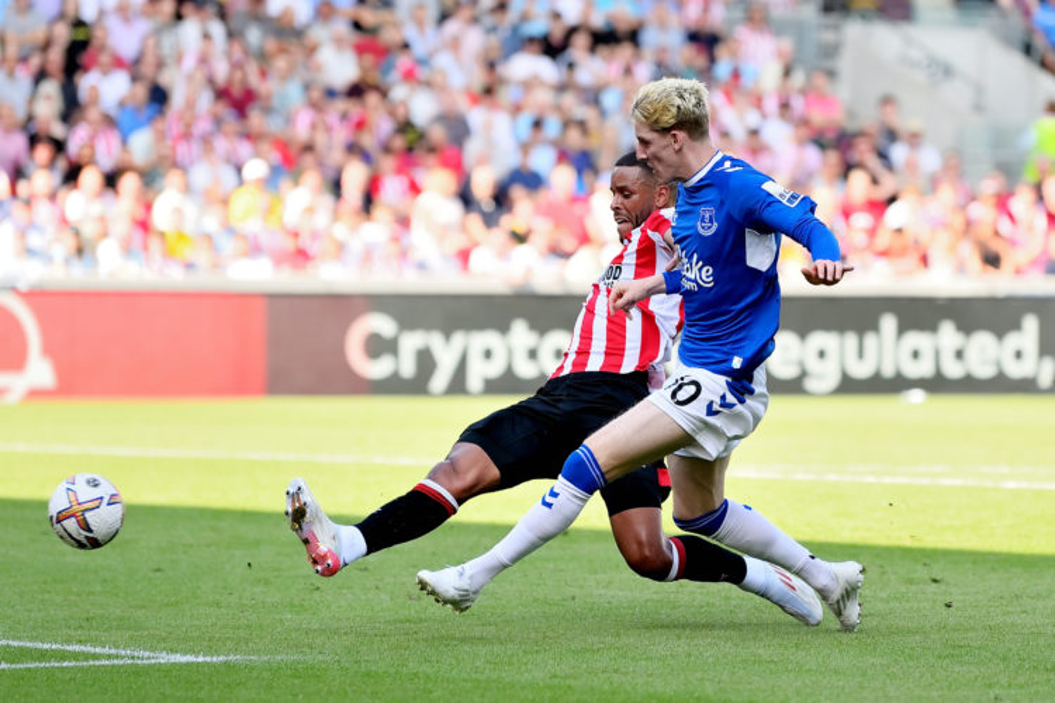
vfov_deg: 7.6
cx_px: 528
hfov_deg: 11.4
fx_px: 5275
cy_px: 352
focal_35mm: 180
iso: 400
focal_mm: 180
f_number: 3.2
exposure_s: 1/3200
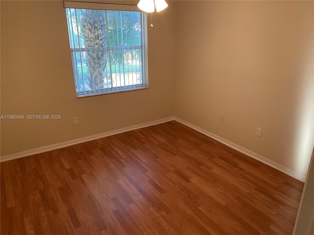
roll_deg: -0.8
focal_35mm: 26
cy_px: 118
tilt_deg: -21.0
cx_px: 157
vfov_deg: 53.1
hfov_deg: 67.3
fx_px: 236
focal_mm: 4.25
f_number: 1.8
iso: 250
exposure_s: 1/60
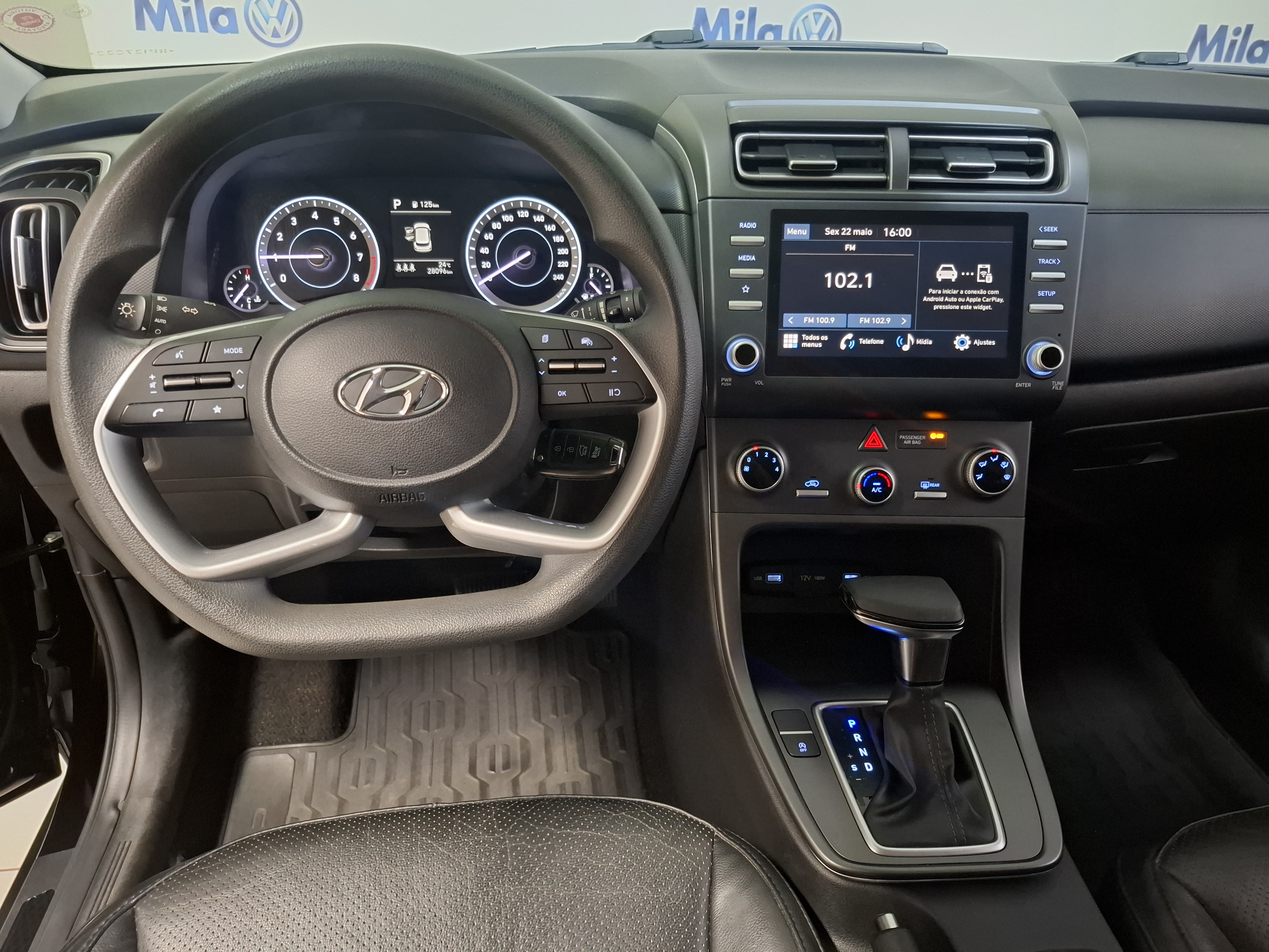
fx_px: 843
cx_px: 634
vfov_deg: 58.9
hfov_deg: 73.9
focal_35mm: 23
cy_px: 476
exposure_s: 1/20
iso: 800
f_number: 1.8
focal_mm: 5.54
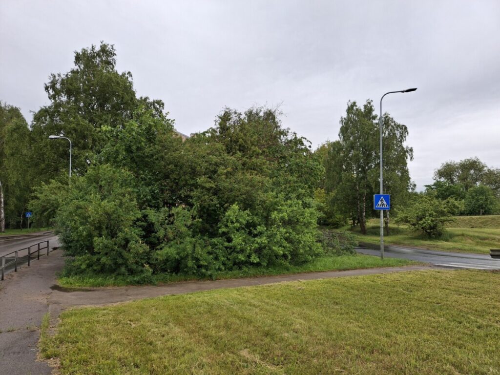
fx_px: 361
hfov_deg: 69.4
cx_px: 250
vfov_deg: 54.9
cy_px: 188
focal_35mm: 25
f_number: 1.8
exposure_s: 1/729
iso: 32
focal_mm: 4.69
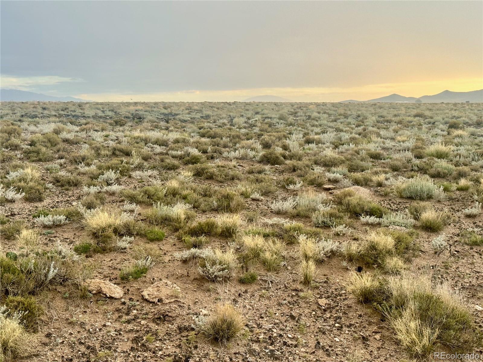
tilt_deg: -6.6
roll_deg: +0.5
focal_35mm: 48
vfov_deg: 30.3
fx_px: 670
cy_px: 181
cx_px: 242
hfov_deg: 39.7
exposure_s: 1/121
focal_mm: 6.76
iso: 100
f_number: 1.78
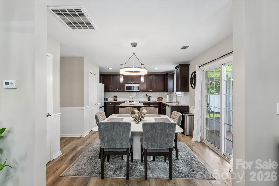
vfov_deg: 73.7
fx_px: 124
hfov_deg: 96.7
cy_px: 93
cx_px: 140
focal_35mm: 16
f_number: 13
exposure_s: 1/5
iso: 400
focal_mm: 16
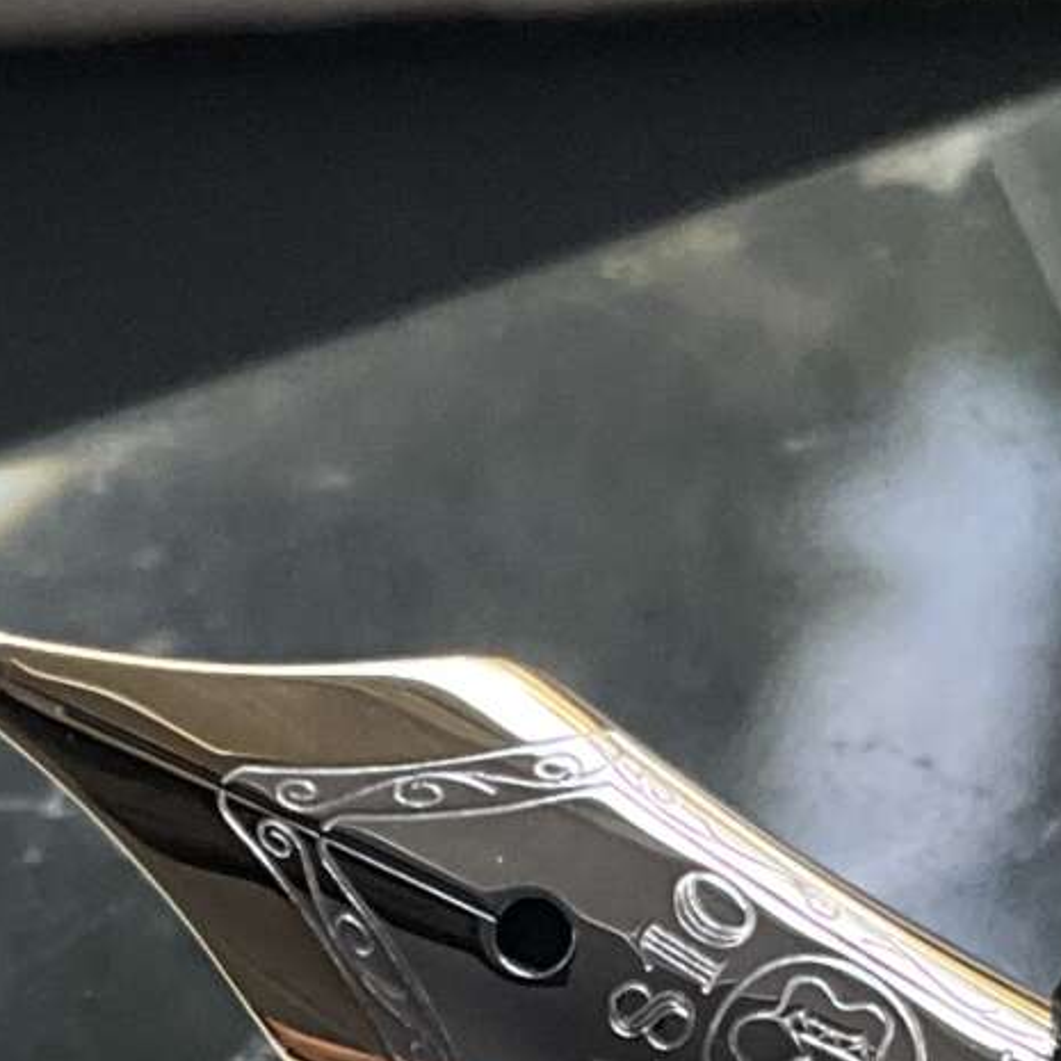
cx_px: 977
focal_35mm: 141
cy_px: 1337
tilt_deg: -60.6
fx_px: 4889
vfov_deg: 12.1
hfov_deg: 12.3
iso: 64
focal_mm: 3
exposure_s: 1/122
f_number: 1.8
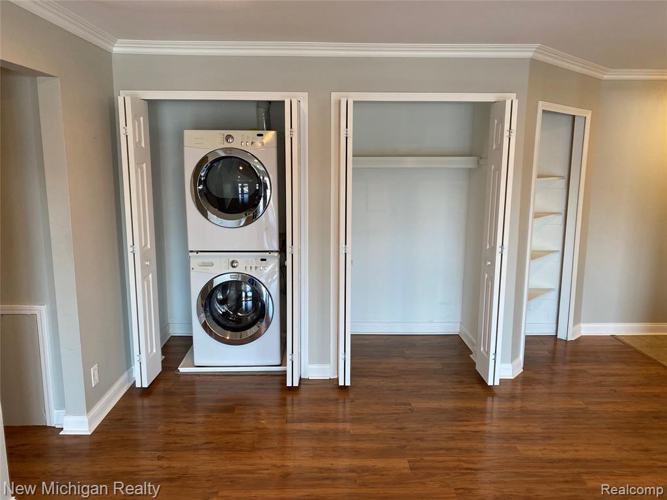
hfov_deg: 67.3
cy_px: 250
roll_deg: -0.3
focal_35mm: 26
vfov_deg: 53.1
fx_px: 501
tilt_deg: -9.8
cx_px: 334
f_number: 1.8
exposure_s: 1/120
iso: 125
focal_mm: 4.25
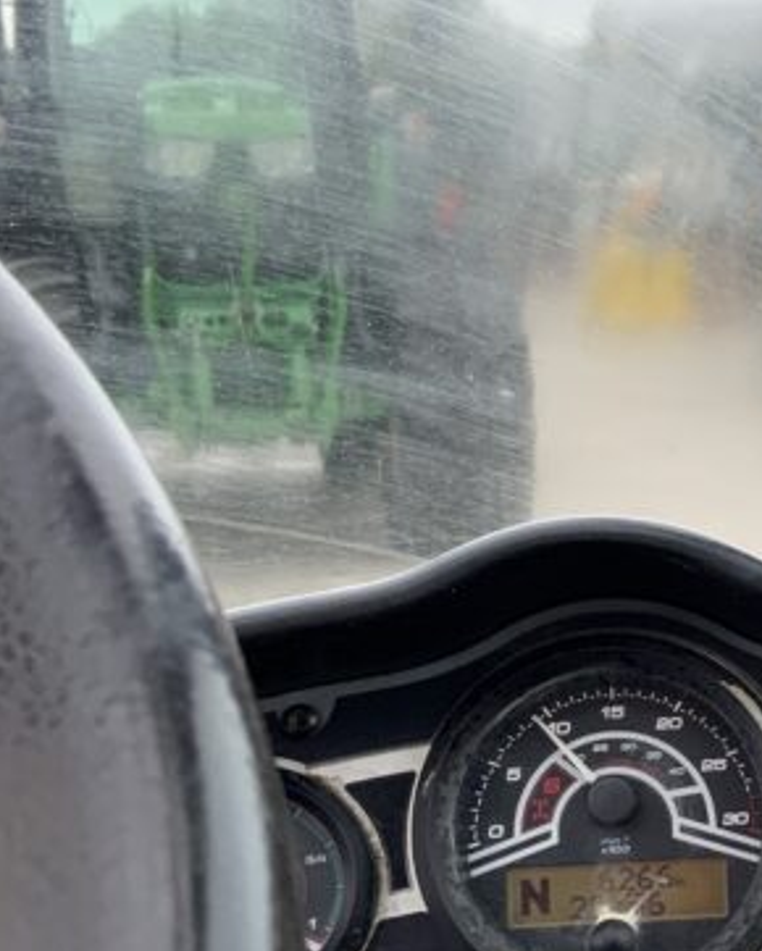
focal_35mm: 80
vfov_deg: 23.7
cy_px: 670
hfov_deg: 17.9
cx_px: 998
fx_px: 2253
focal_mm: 3
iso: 20
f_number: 1.8
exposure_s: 1/122
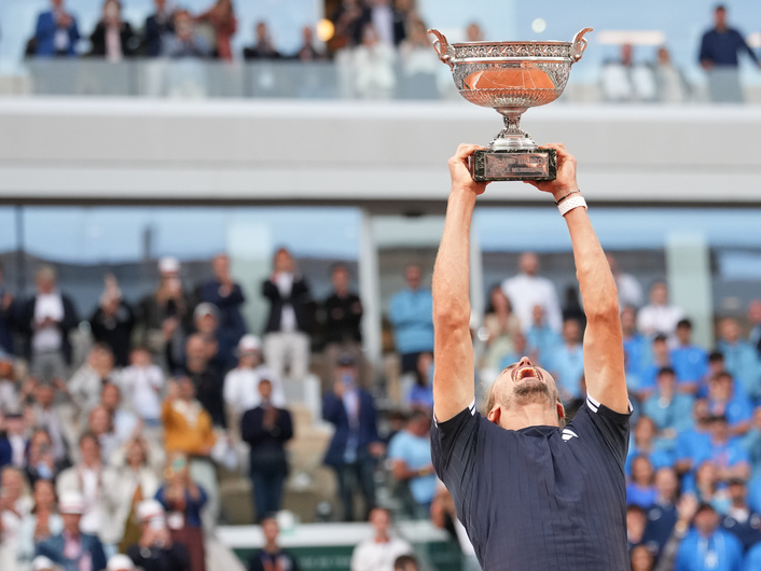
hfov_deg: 12.1
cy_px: 301
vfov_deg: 9.1
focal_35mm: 163
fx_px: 3585
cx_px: 525
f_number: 2
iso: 1250
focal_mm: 78
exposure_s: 1/4000
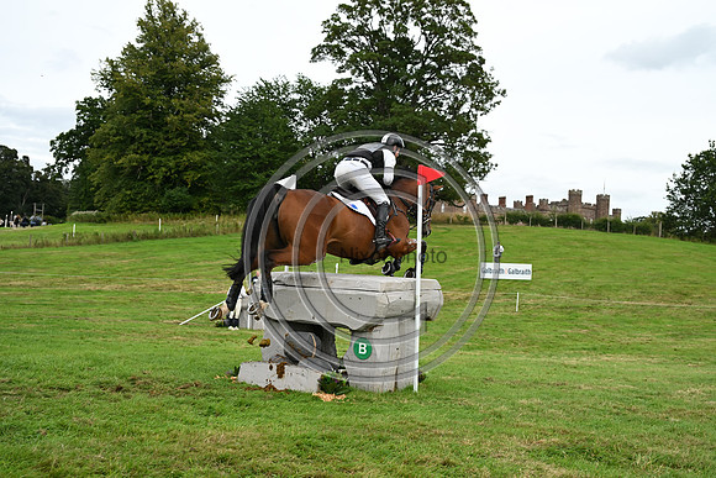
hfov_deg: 49.5
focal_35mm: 39
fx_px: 776
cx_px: 358
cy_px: 239
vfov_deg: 34.2
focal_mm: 39
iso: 500
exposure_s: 1/1250
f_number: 4.5
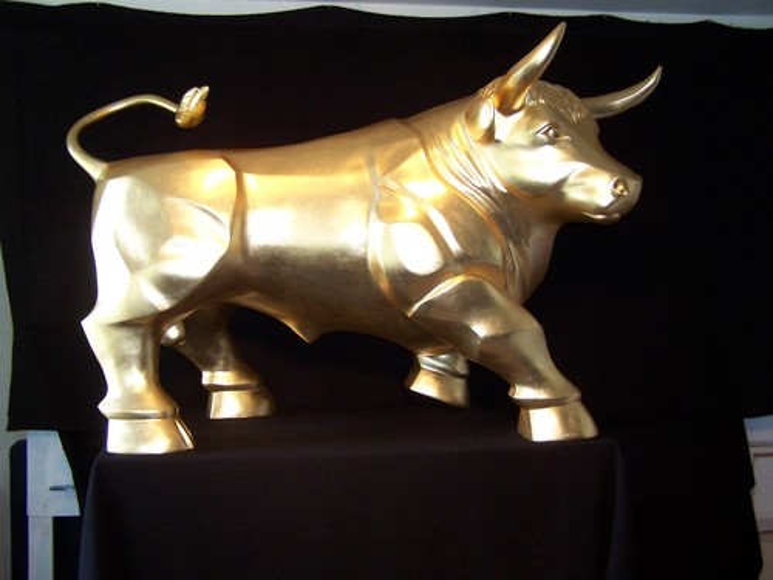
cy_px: 290
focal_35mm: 38
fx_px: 849
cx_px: 386
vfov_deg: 37.7
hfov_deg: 49.0
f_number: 2.8
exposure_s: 1/60
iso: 140
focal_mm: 6.3
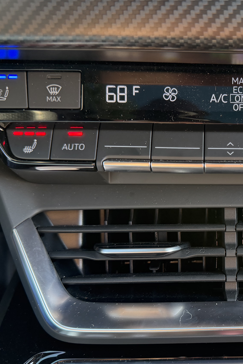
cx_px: 237
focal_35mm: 42
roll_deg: -0.3
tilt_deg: -27.4
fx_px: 425
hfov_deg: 29.9
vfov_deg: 46.3
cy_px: 203
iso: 200
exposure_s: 1/91
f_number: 1.78
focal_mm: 6.76
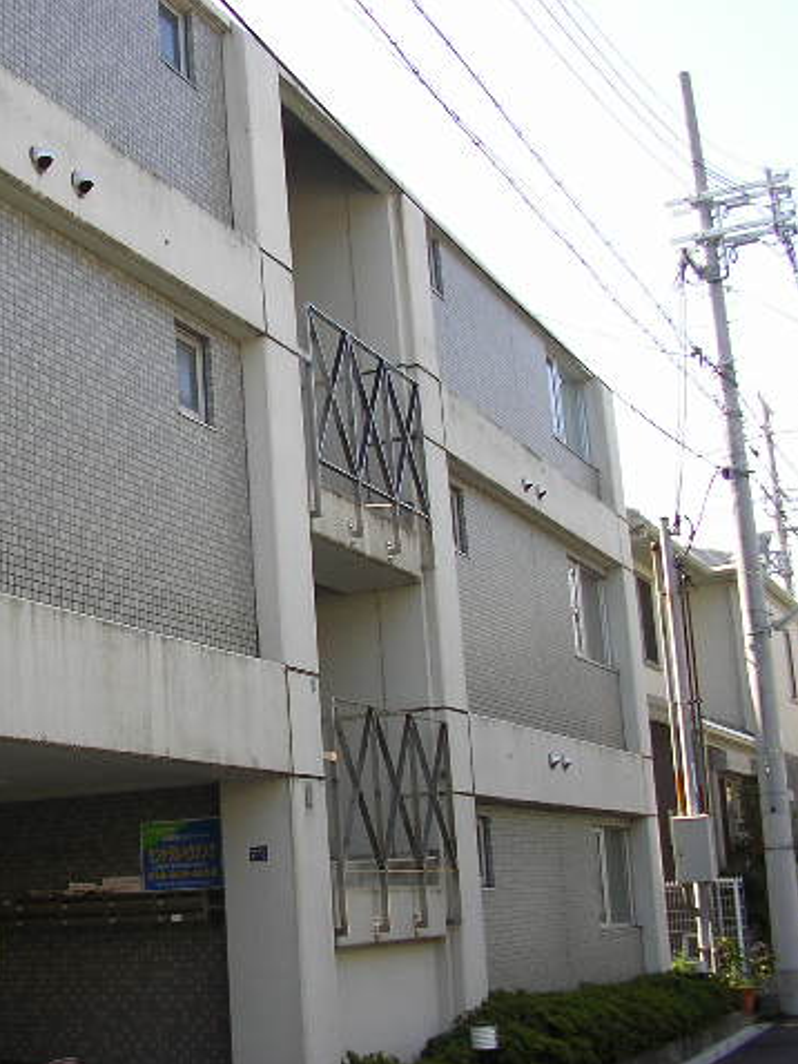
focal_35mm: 51
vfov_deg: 37.5
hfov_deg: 27.7
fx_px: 1567
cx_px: 103
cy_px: 533
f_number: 4.1
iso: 71
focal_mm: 5.8
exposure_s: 1/188
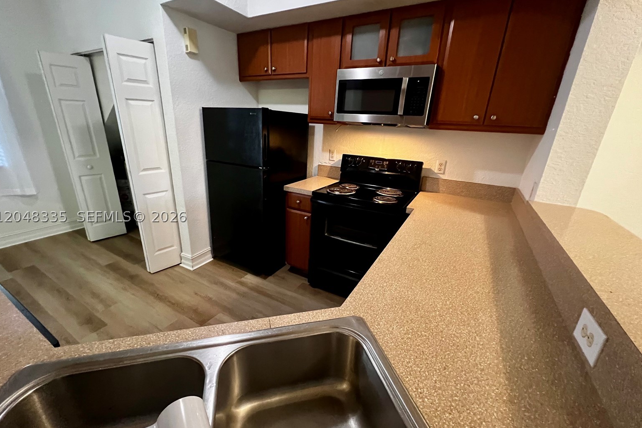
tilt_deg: -19.8
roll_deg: -1.7
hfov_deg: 104.2
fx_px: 250
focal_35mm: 14
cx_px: 314
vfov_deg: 81.2
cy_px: 216
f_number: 1.8
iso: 800
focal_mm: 1.57
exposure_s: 1/40
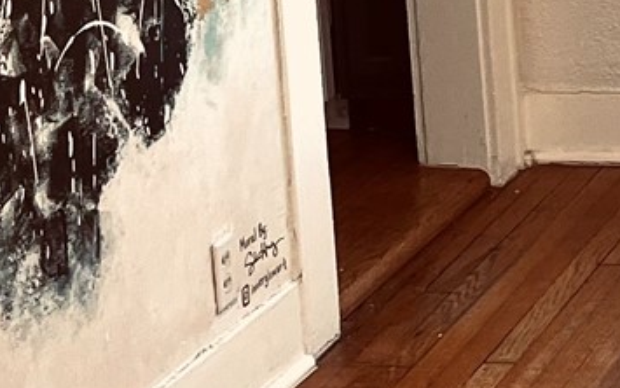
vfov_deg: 7.9
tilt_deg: -8.1
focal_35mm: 159
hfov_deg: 12.8
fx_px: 2687
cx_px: 751
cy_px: -346
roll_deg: +2.1
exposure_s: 1/120
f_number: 1.6
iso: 100
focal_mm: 5.1
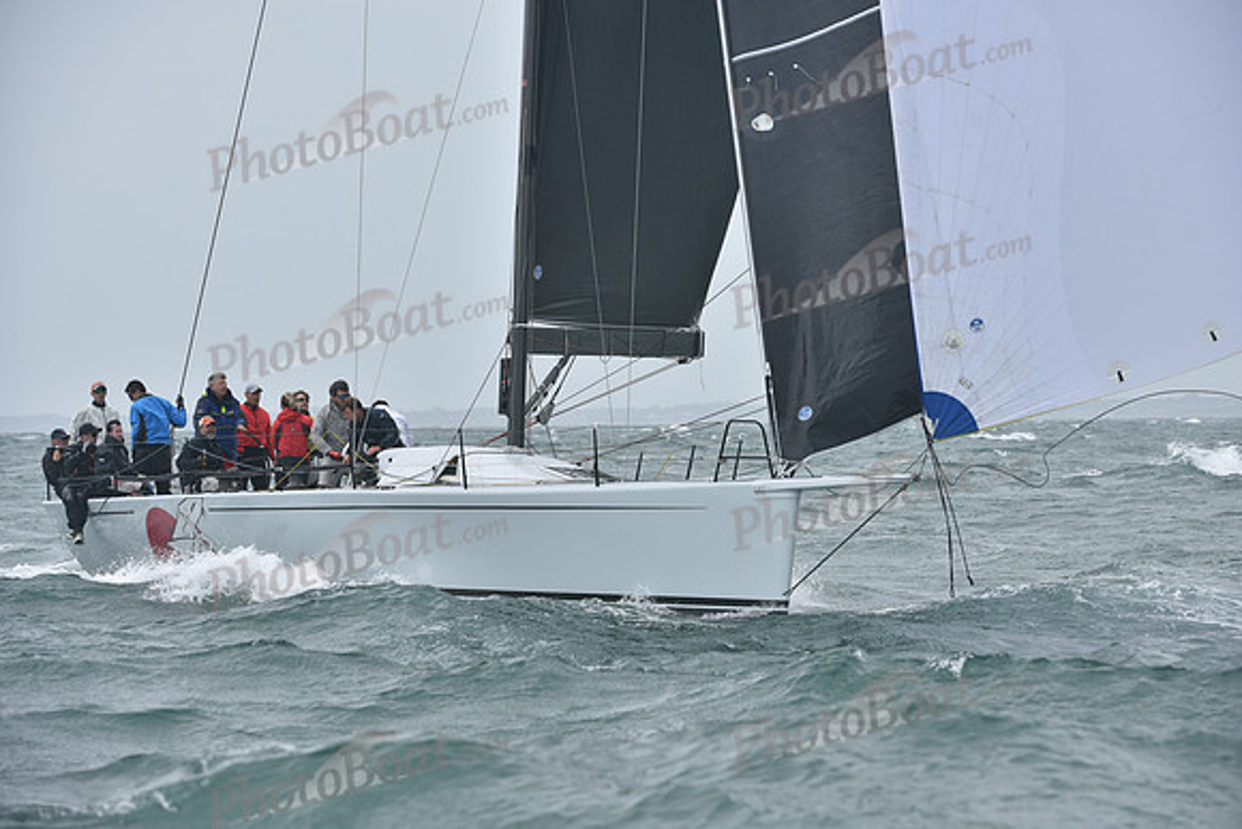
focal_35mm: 200
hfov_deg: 10.3
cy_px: 414
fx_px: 6901
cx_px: 621
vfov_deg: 6.9
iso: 320
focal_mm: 200
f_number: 7.1
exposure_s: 1/1000
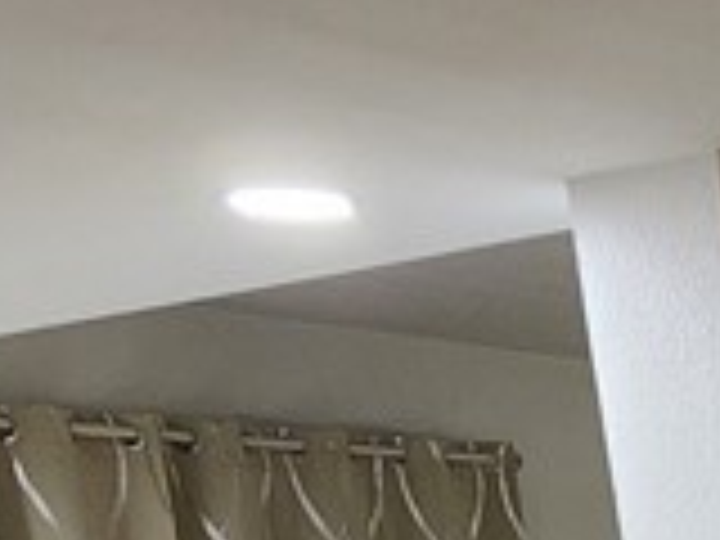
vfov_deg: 14.4
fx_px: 1726
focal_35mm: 83
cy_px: 1125
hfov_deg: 17.7
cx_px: 1382
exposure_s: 1/60
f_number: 2.2
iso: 200
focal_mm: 2.2
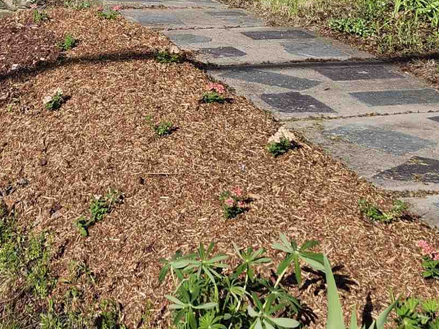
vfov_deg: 15.2
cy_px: -224
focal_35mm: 87
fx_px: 1103
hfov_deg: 22.4
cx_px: 142
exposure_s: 1/2099
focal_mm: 5.54
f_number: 1.8
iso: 25
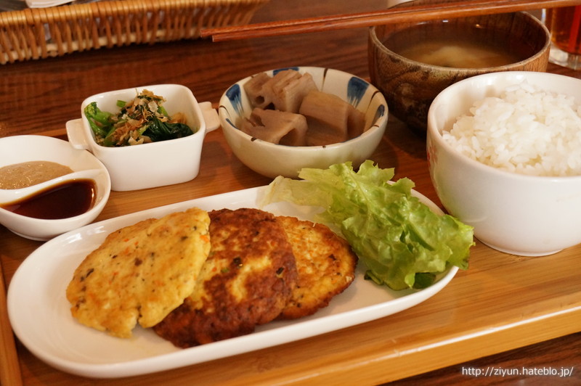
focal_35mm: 57
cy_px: 193
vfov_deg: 23.7
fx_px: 919
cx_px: 290
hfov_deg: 35.1
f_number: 5.6
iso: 3200
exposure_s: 1/60
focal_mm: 38
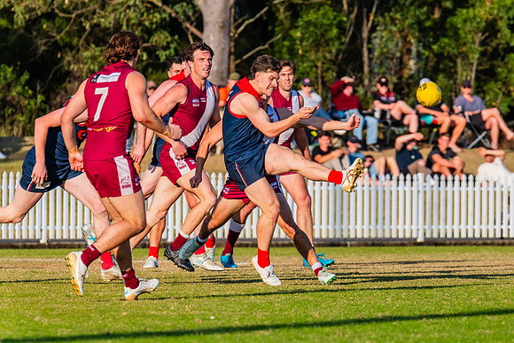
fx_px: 6856
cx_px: 290
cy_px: 184
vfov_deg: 2.9
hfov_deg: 4.3
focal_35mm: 480
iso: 800
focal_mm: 420
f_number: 9
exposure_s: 1/1250
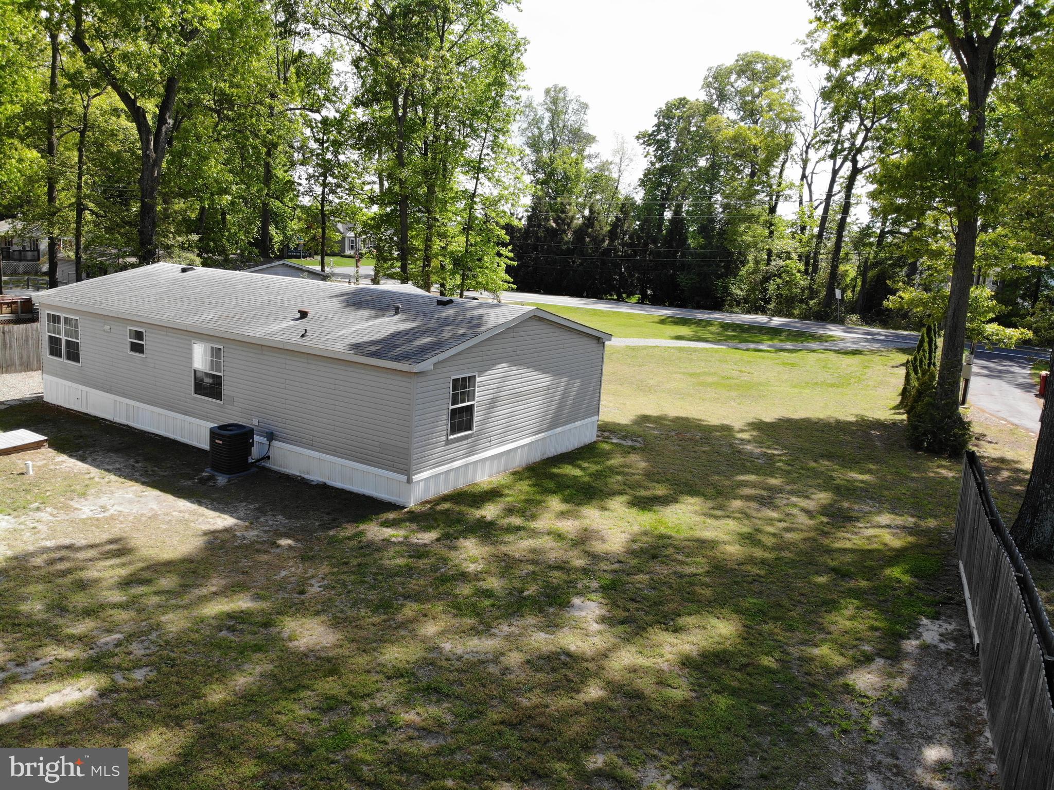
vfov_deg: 56.8
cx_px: 527
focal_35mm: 24
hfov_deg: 71.6
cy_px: 395
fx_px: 730
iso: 100
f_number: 2.8
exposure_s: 1/408
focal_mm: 4.5
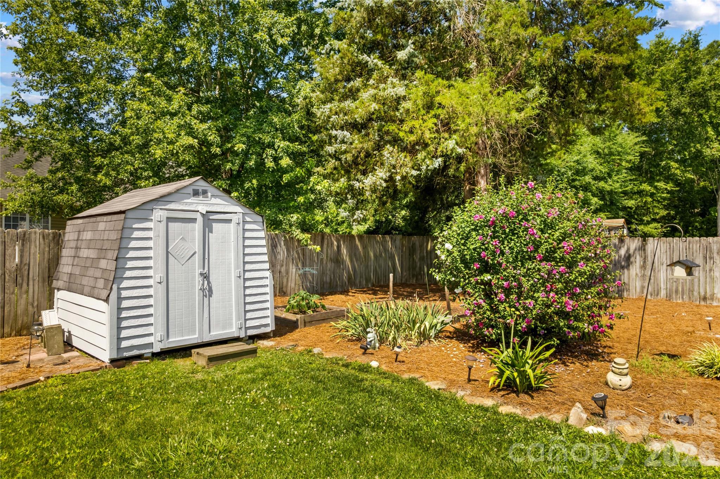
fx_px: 440
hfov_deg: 78.6
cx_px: 360
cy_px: 240
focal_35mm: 22
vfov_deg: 57.2
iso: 100
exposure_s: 1/640
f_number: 2.8
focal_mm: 8.38
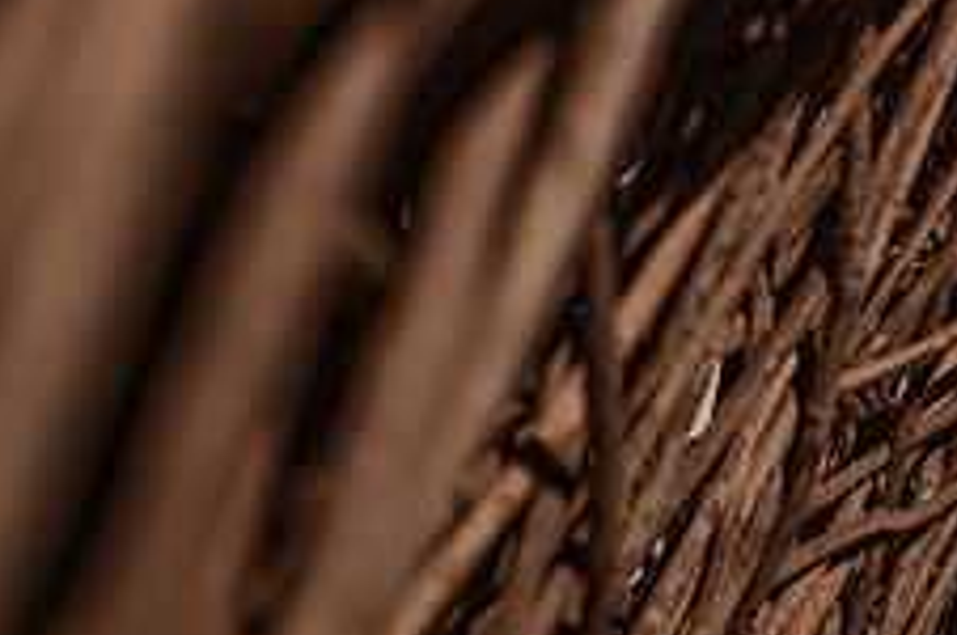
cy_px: 303
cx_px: 868
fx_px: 2389
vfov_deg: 15.1
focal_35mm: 90
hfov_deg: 22.1
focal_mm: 35
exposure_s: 1/8000
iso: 50
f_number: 1.8
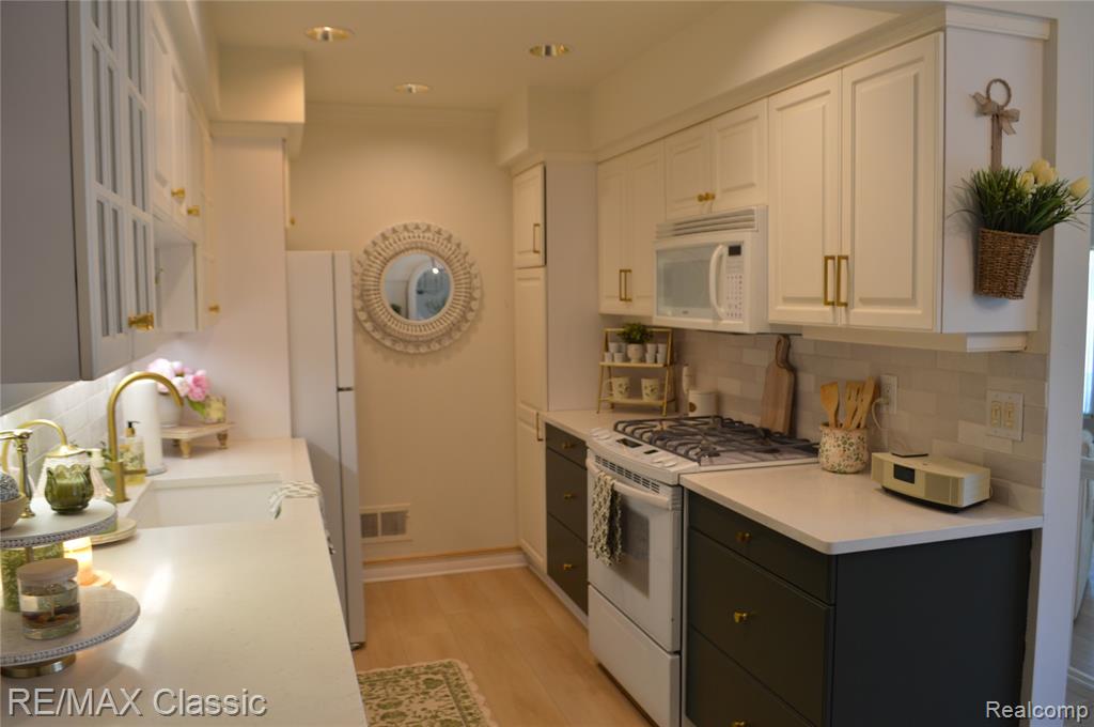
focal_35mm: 27
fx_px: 819
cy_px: 364
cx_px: 547
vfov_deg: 47.8
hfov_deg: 67.4
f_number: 4.5
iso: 400
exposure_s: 1/80
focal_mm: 18
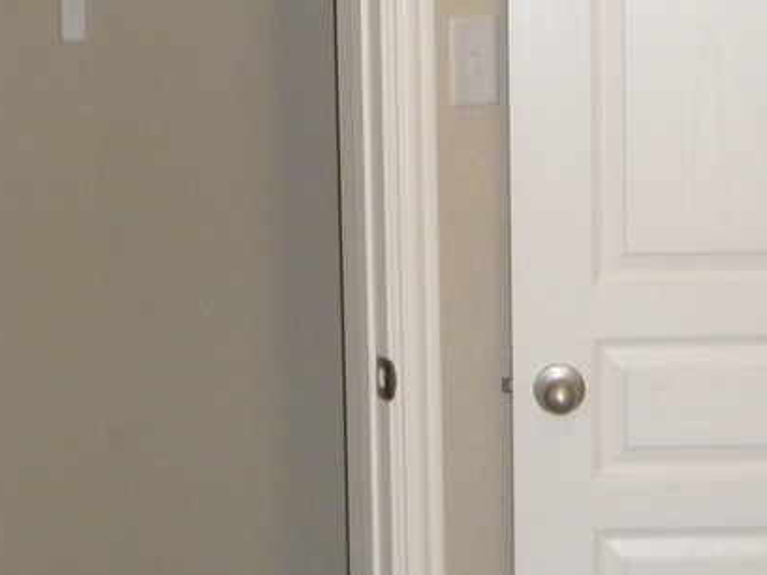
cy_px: 248
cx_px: 470
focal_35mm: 106
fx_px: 2349
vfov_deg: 14.0
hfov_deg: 18.5
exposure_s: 1/30
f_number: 3.4
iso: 320
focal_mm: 5.4
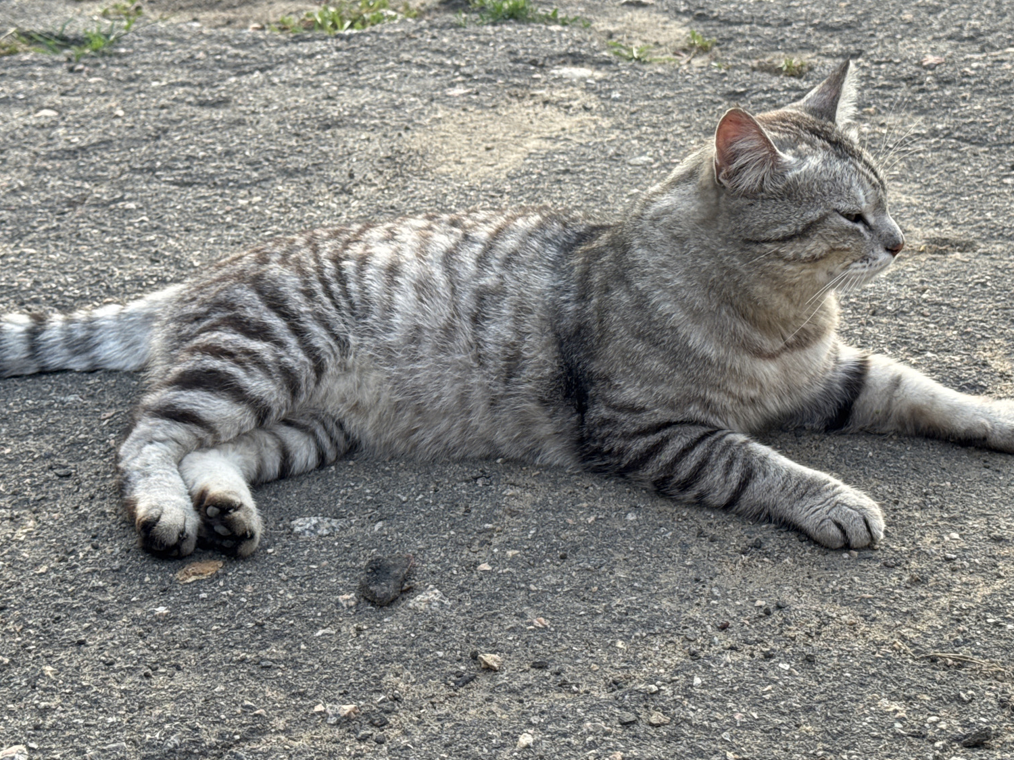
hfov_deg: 30.3
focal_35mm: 64
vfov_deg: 22.9
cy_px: 341
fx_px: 1875
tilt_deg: -25.2
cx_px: 490
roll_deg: +2.5
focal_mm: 6.76
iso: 100
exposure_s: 1/119
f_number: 1.78
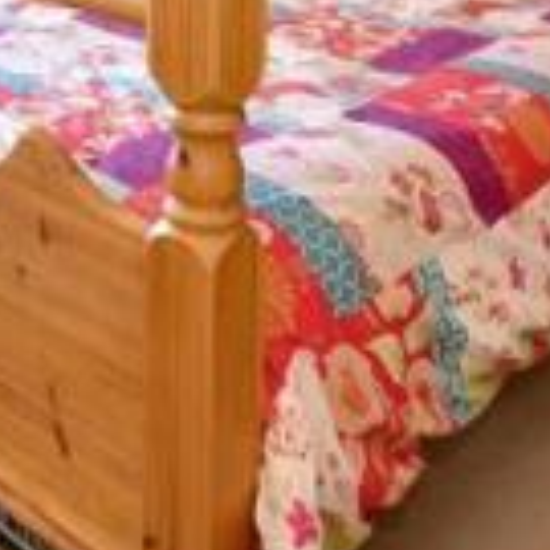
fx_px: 1115
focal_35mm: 62
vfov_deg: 22.0
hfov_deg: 26.7
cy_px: -320
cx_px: 45
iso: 200
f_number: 11
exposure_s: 1/2
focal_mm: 10
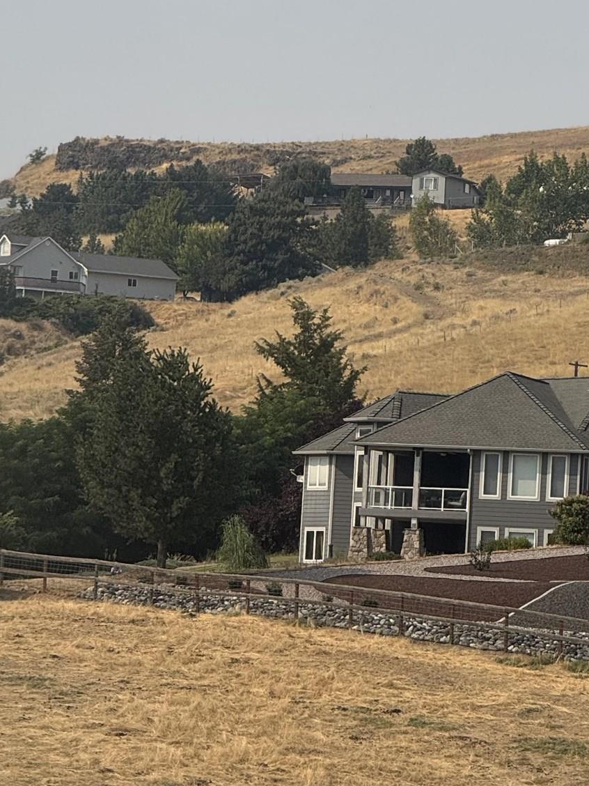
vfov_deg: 8.1
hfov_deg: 6.1
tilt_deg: +7.4
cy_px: 88
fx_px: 5558
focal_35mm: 245
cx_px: 574
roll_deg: -1.4
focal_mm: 15.66
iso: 50
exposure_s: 1/2358
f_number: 2.8
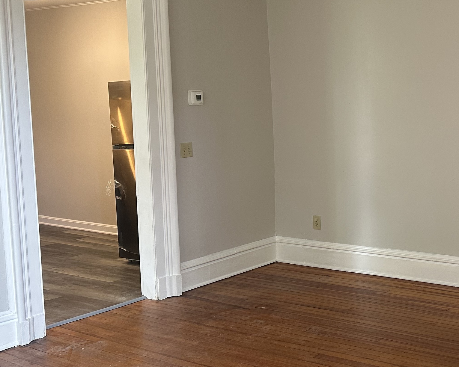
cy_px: 159
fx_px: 639
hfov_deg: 37.0
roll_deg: +0.9
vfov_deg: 32.0
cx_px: 415
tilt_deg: -4.8
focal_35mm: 47
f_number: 1.78
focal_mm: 6.86
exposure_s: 1/60
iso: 200
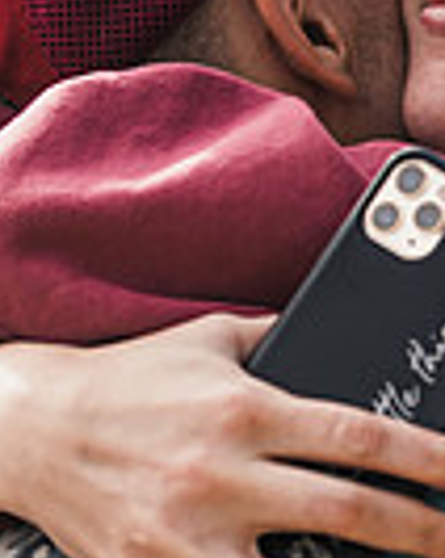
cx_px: 779
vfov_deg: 7.2
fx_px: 4455
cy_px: 243
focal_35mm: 270
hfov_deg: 5.6
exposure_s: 1/1600
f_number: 2
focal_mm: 50
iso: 100
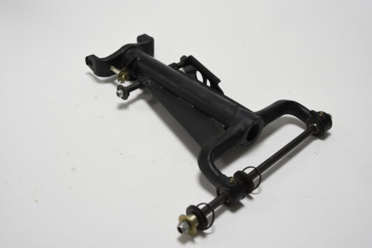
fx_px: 450
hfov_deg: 44.9
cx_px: 186
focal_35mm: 44
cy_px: 124
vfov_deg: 30.9
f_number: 2.8
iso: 320
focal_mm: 29
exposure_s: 1/100
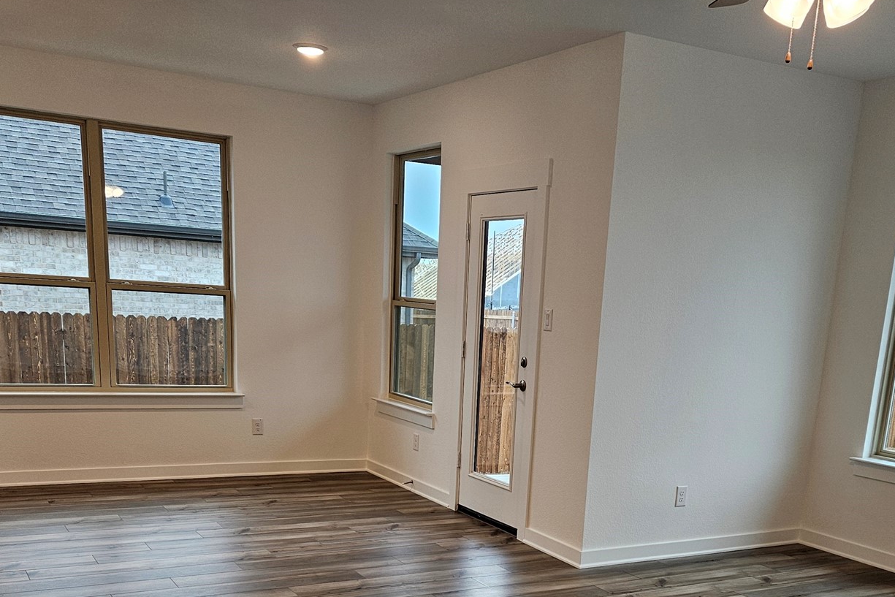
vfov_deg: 31.6
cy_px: 551
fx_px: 994
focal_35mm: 40
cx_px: 503
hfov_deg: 48.3
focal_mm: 5.4
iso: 100
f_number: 1.8
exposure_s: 1/120
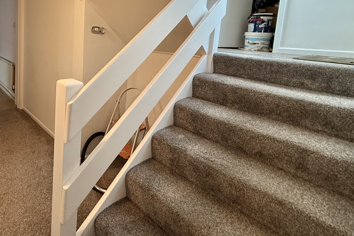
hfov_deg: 73.7
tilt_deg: -5.9
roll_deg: -1.9
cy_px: 55
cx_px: 94
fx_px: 216
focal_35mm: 22
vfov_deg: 54.1
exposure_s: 1/100
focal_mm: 2.22
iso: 320
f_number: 2.2
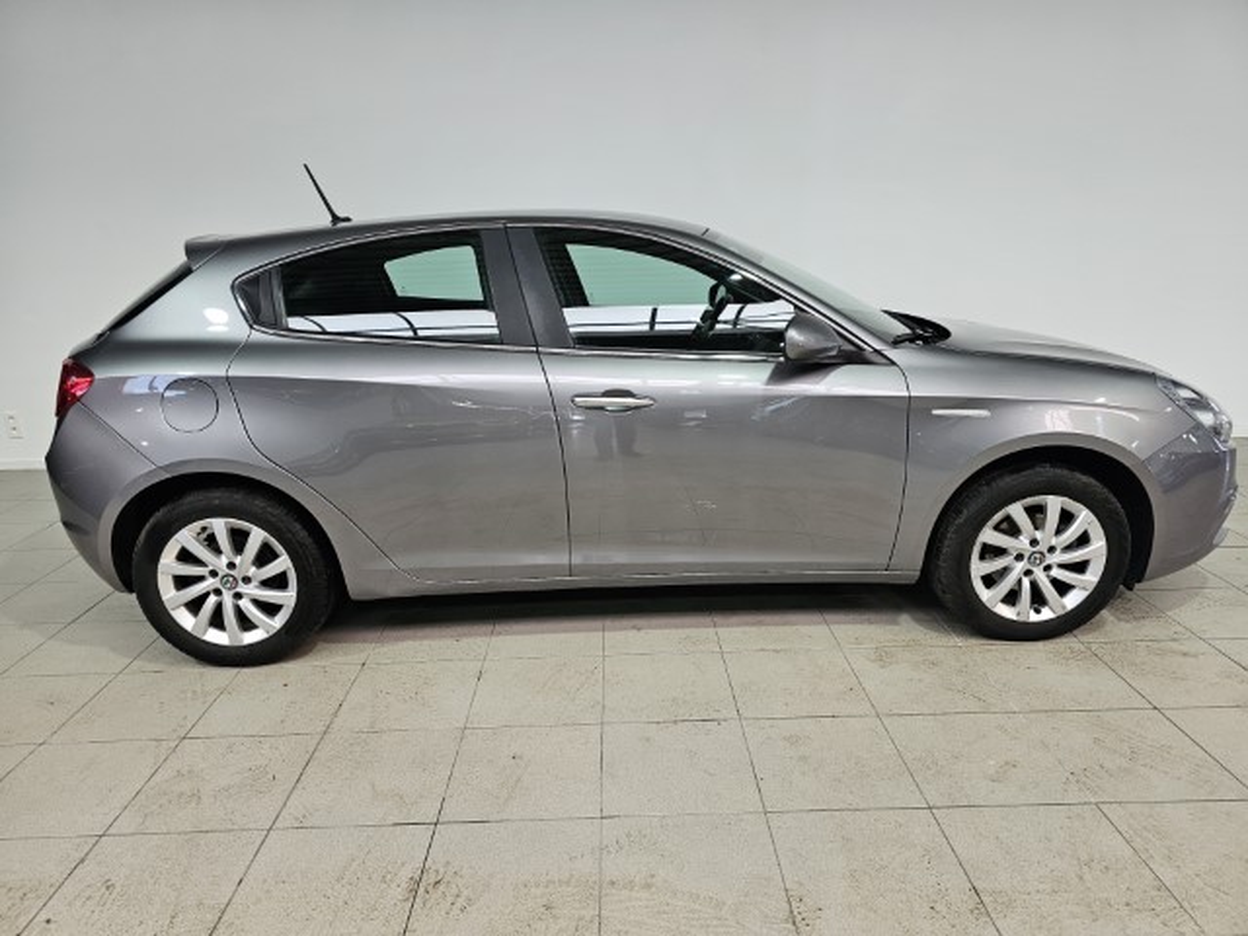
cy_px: 468
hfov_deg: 73.9
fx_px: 829
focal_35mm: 23
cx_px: 624
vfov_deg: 58.9
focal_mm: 6.3
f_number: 1.7
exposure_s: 1/180
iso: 64
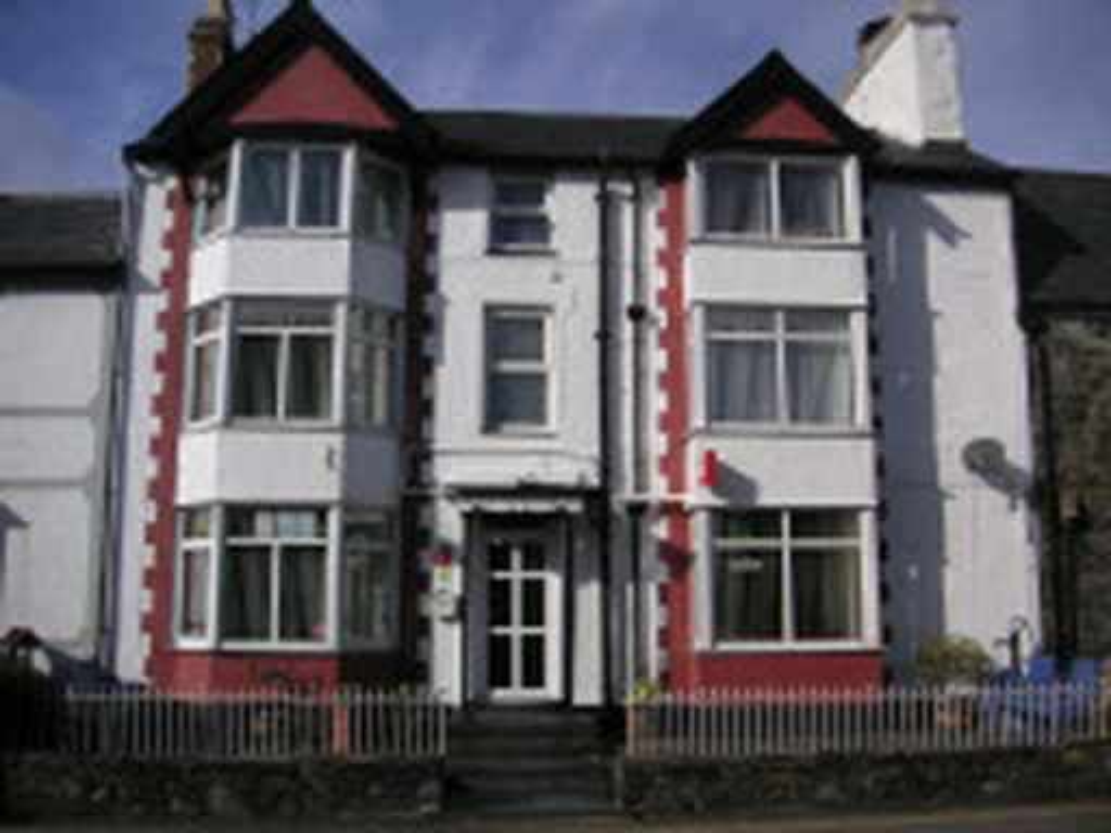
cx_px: 556
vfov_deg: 38.7
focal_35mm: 37
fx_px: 1188
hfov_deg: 50.1
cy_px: 416
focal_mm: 6.1
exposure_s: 1/350
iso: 50
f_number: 6.7
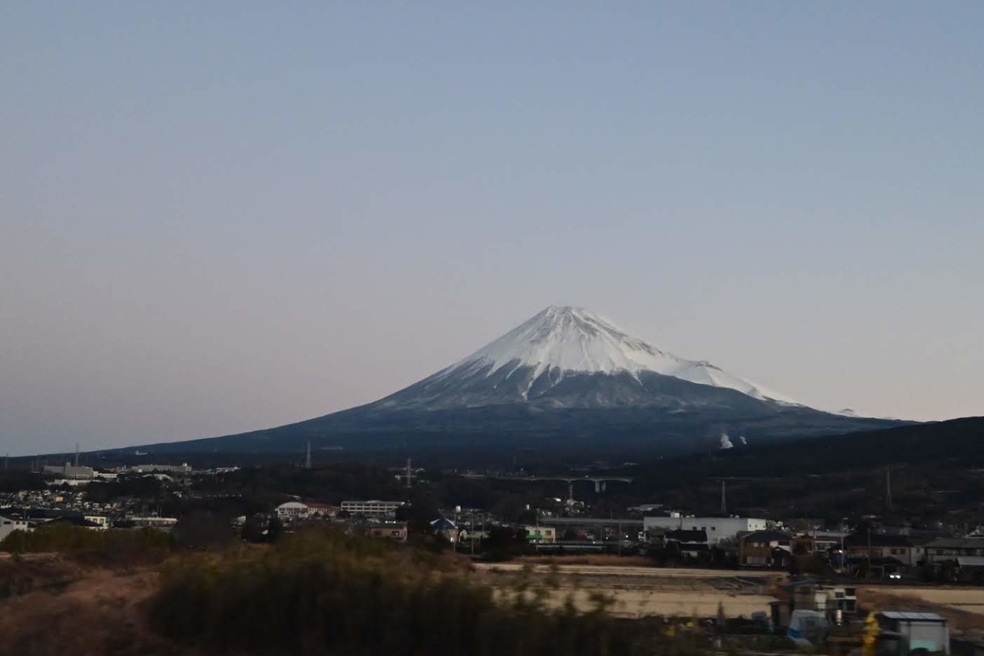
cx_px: 546
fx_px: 1421
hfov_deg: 38.1
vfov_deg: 26.0
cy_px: 284
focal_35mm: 52
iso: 4000
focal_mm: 30
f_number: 4
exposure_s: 1/400
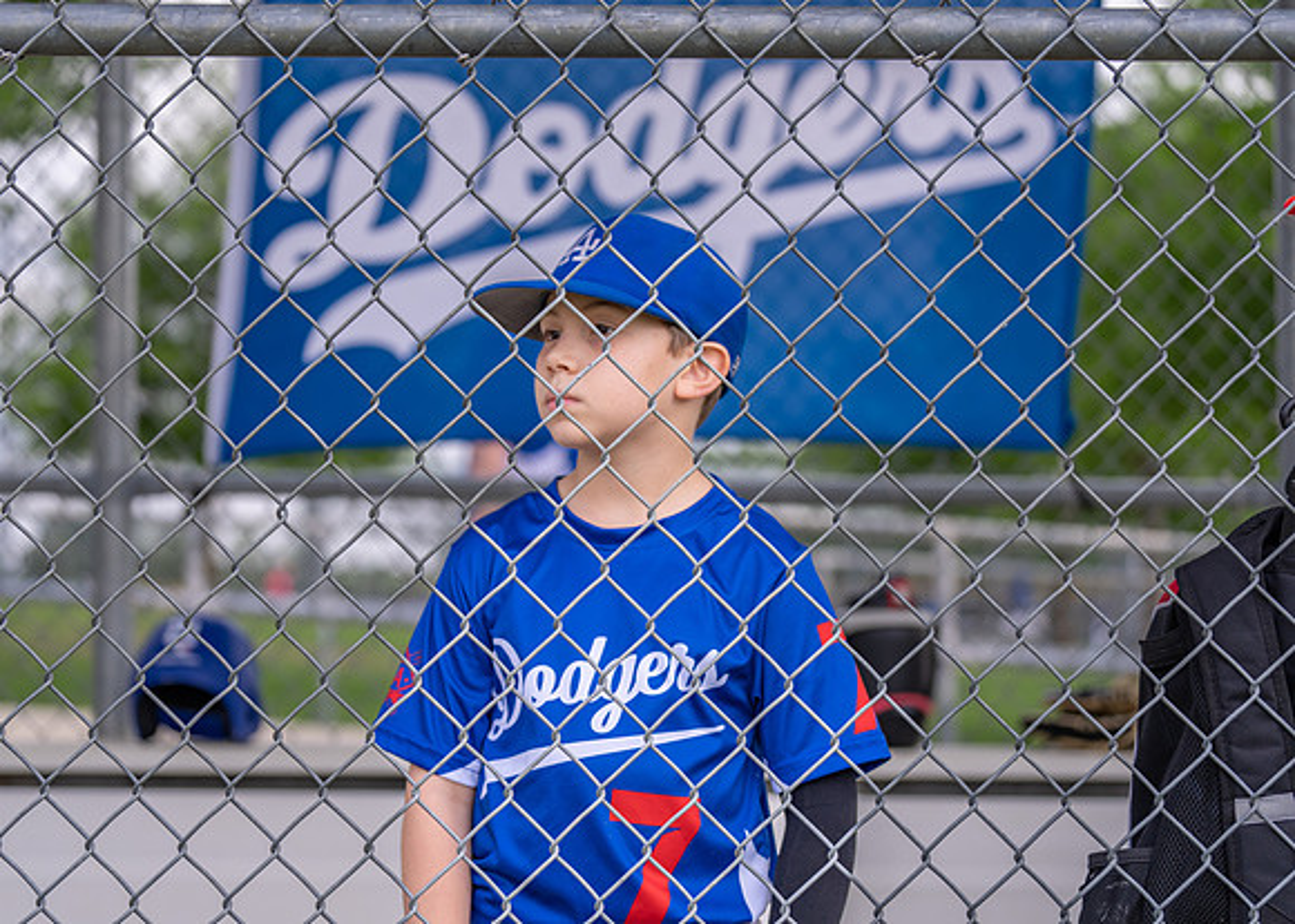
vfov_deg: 18.0
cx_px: 594
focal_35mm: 79
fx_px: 2912
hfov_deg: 25.1
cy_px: 464
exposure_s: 1/800
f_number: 2.8
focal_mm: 70
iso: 100
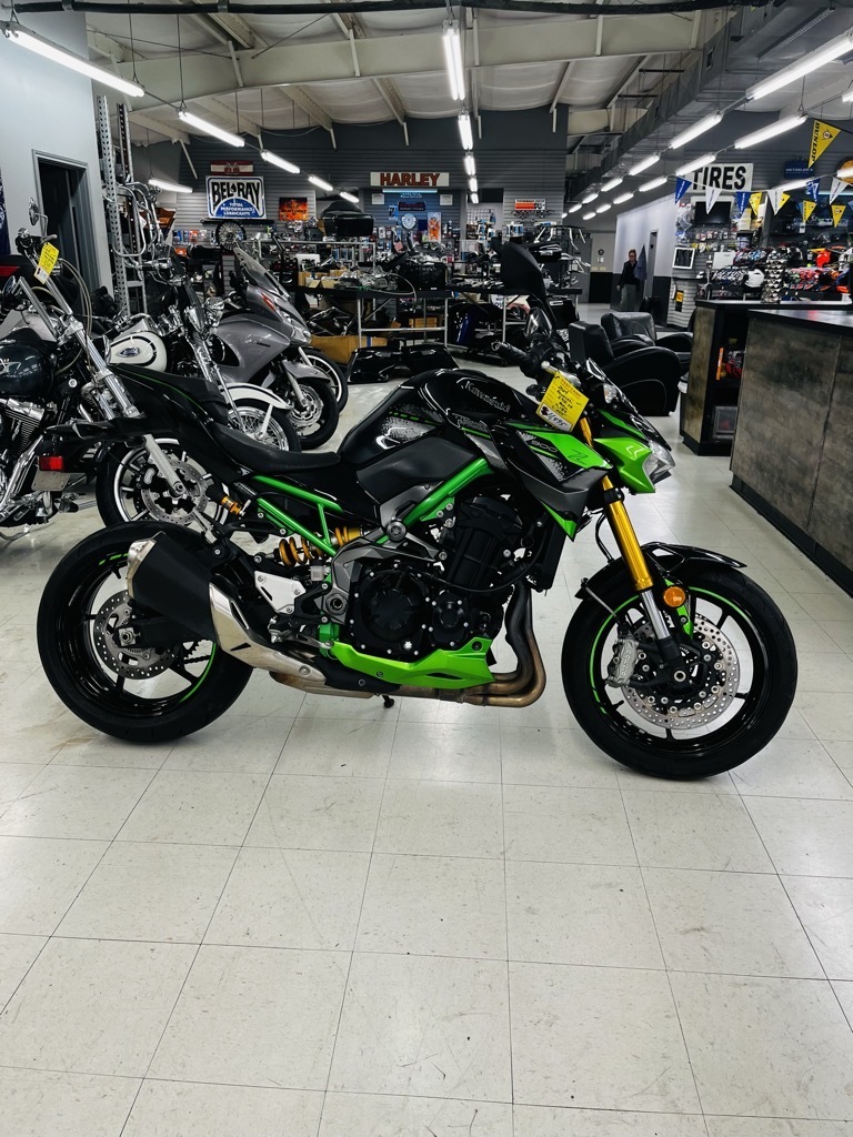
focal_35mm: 26
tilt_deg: -21.7
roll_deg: +1.5
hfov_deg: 53.1
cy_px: 568
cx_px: 426
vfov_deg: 67.3
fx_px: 854
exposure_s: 1/60
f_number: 1.6
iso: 64
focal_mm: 5.1
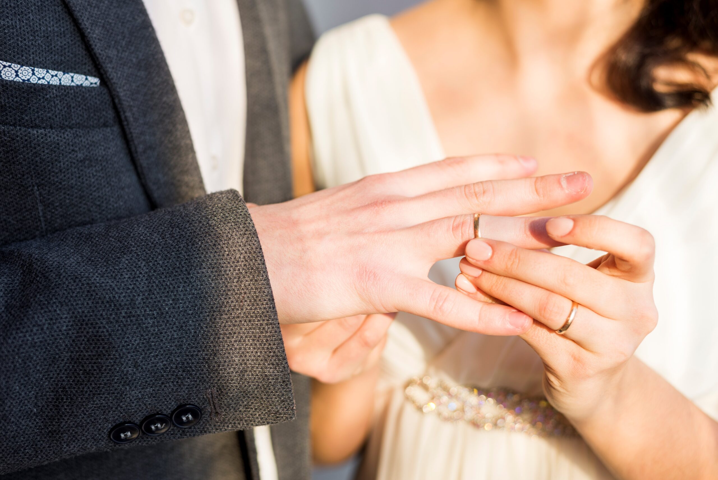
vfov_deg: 27.0
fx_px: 998
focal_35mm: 50
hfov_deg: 39.6
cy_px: 240
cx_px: 359
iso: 100
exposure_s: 1/320
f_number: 3.2
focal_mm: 50
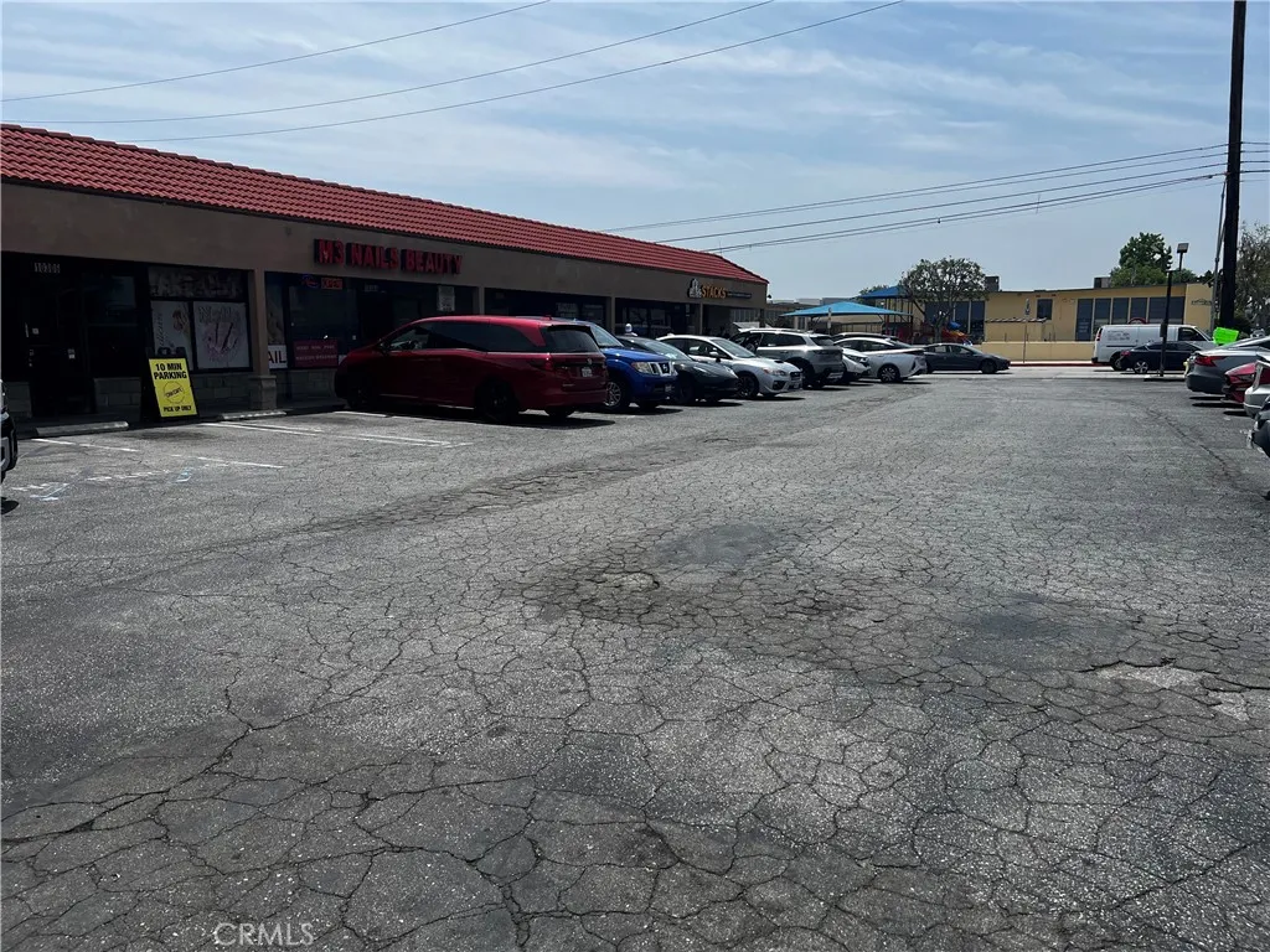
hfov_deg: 67.3
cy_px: 476
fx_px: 954
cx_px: 635
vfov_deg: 53.1
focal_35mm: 26
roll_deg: -0.6
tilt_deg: -8.6
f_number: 1.5
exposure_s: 1/6993
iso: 50
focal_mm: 5.7
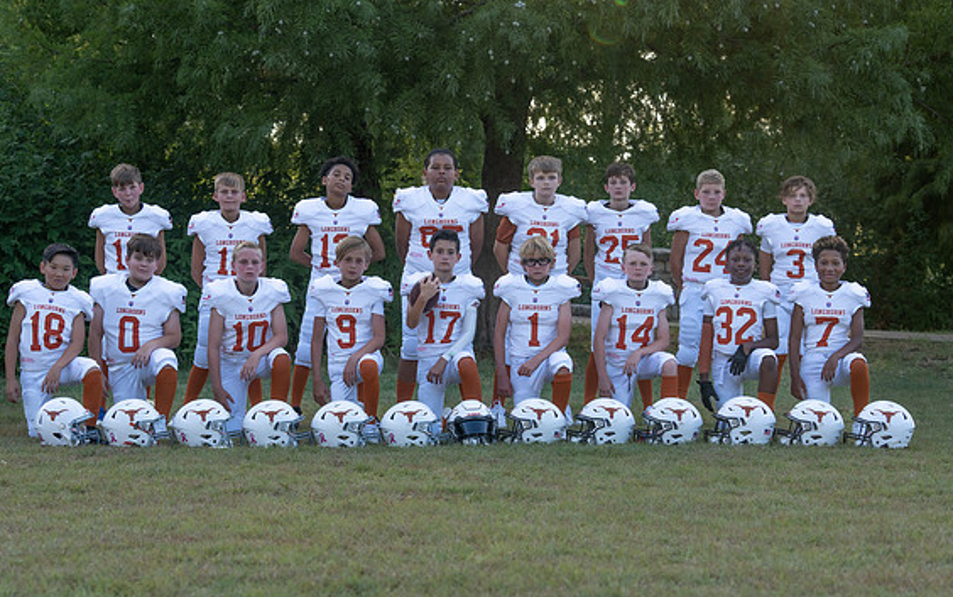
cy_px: 310
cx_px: 440
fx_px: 2131
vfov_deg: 15.9
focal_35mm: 82
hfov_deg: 25.2
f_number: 4.5
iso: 250
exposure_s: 1/400
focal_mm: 70
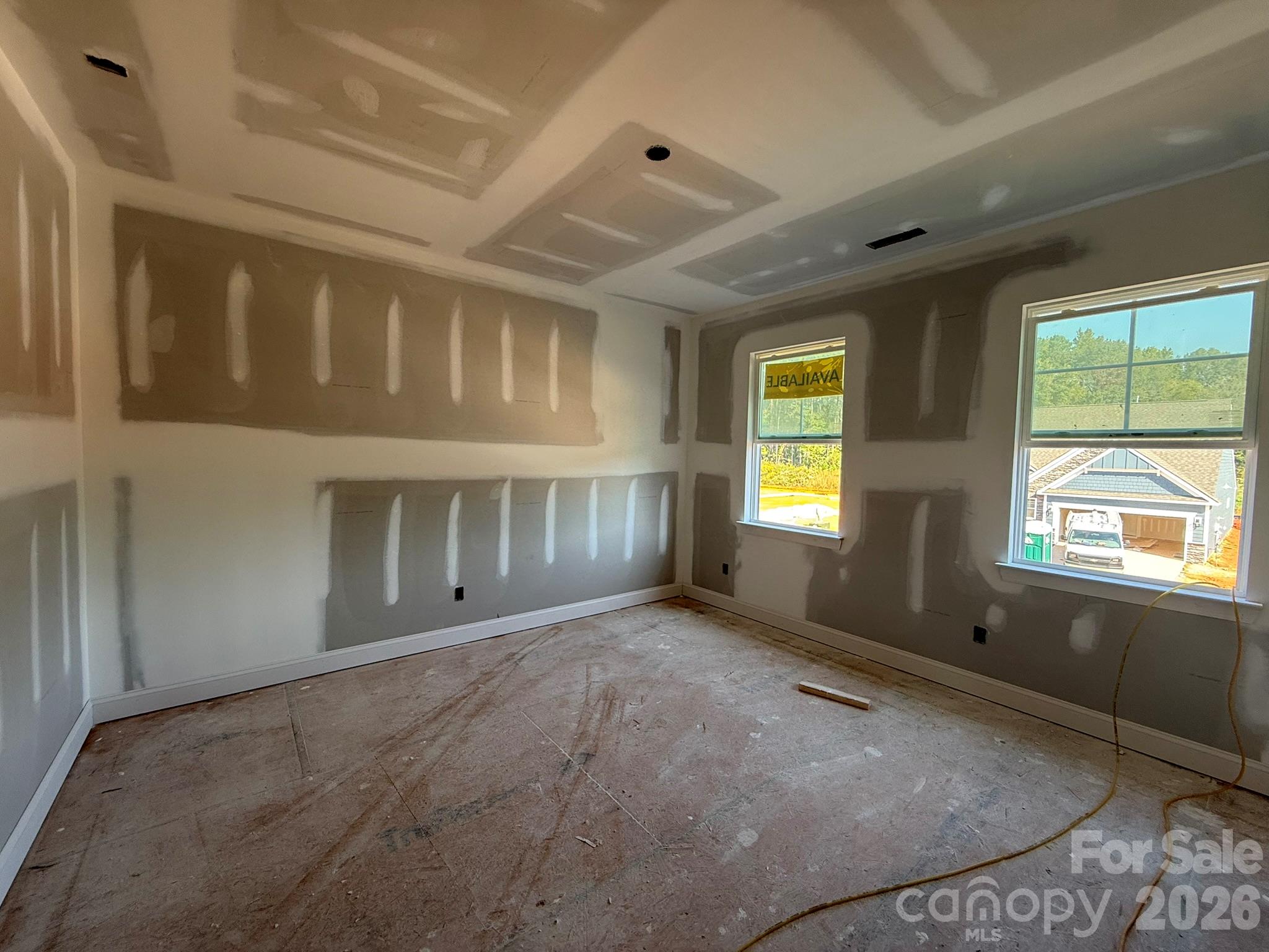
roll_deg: -2.2
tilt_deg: -4.5
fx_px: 513
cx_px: 634
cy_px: 476
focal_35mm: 14
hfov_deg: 102.1
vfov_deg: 85.7
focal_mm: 2.22
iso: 80
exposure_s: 1/99
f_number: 2.2
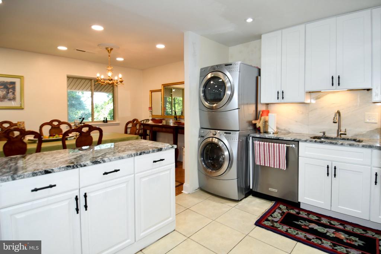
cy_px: 127
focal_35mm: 18
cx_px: 190
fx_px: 191
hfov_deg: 90.0
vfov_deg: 67.4
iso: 220
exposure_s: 1/60
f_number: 4
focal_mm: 12
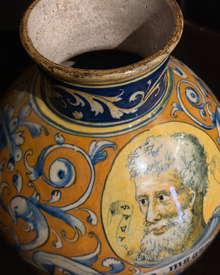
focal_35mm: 55
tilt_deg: -48.0
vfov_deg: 34.1
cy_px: 123
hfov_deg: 27.6
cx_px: 107
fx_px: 448
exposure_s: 1/25
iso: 640
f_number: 1.78
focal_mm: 6.76
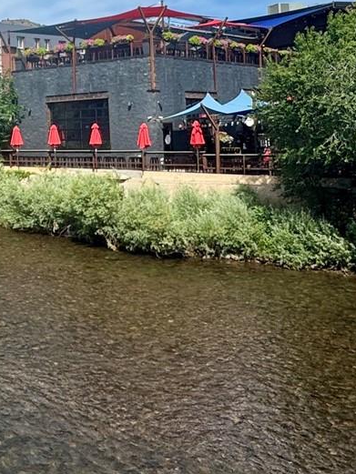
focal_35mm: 43
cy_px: 206
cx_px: -121
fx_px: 589
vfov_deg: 43.7
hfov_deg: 27.4
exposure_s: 1/1976
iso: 40
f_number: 2.2
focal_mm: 2.22
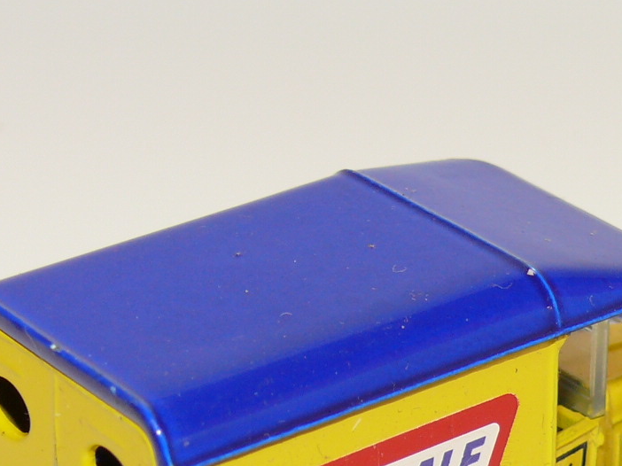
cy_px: 474
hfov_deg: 11.6
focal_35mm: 171
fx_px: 3072
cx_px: 413
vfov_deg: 8.6
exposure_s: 1/30
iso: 100
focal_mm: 11.4
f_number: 4
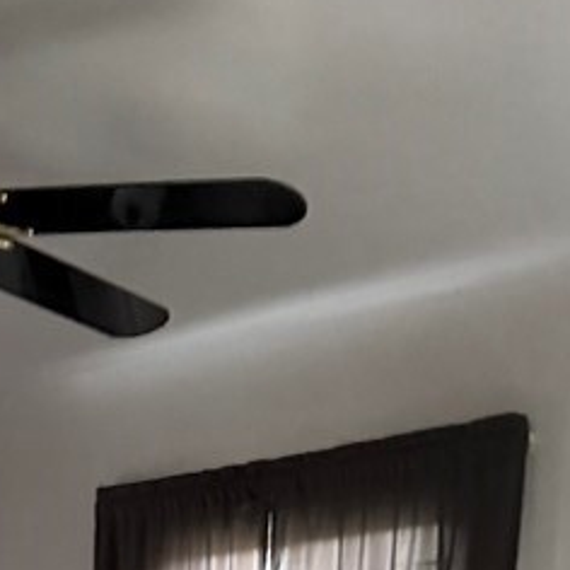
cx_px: 39
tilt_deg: -13.6
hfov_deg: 18.5
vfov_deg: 15.1
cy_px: 1164
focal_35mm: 92
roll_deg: +0.1
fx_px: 1714
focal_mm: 6.76
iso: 1000
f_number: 1.78
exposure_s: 1/32
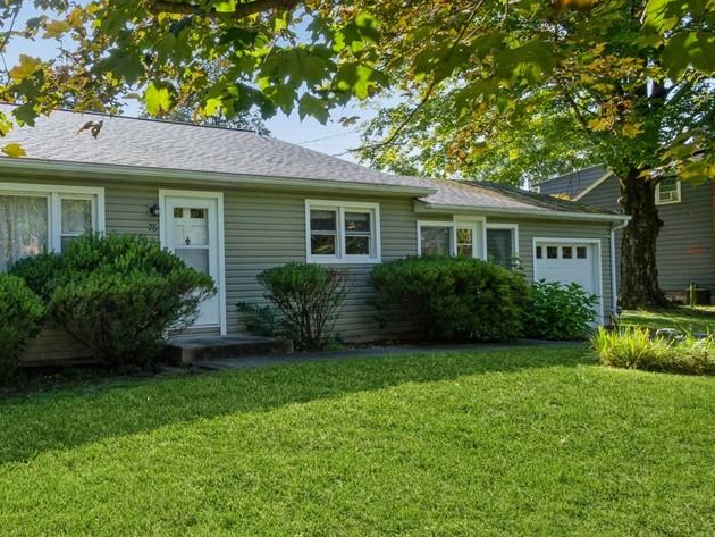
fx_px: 537
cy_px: 185
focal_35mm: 26
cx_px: 146
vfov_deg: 52.2
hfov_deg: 61.9
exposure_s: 1/100
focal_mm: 8
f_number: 8
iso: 200
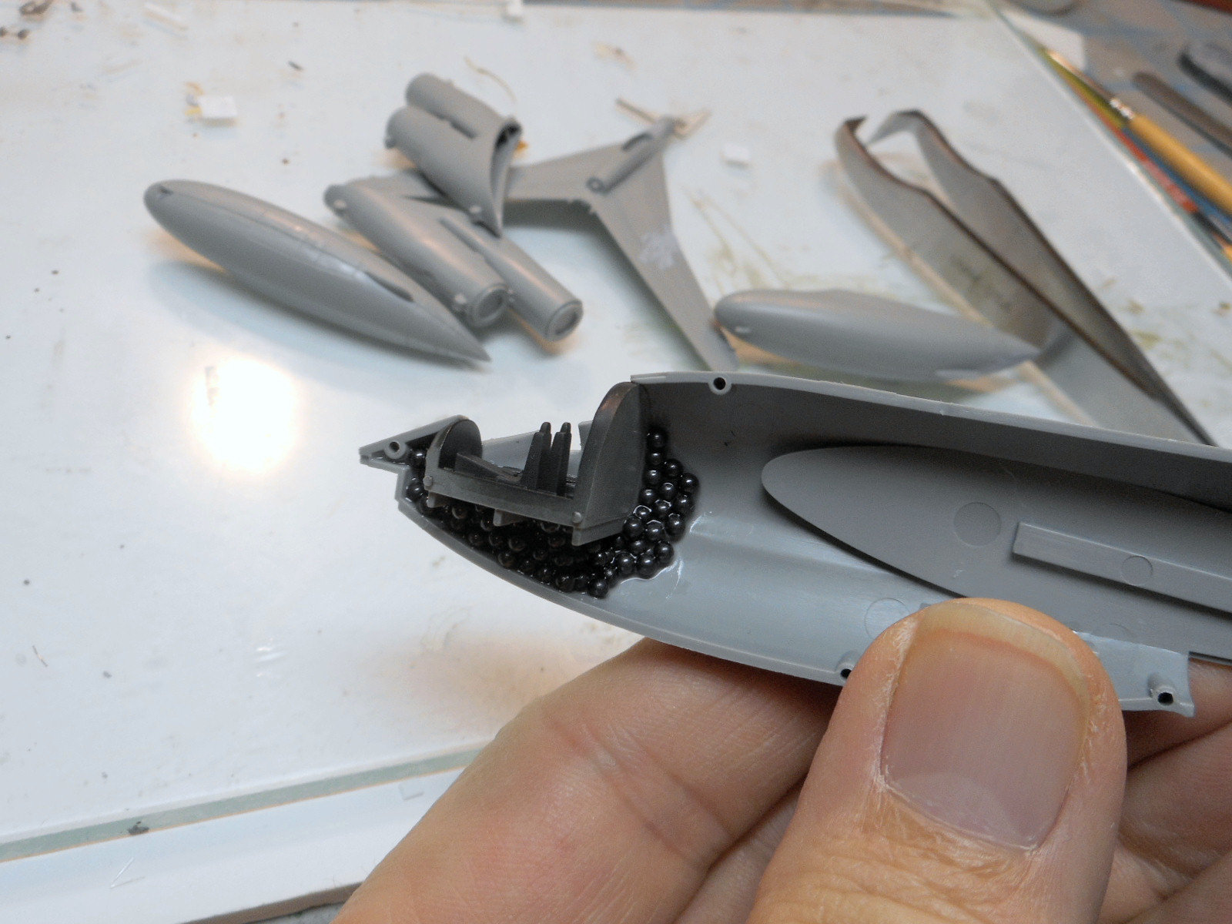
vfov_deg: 41.8
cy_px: 462
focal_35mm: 34
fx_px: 1210
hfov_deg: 54.0
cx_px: 616
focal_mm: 6
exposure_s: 1/30
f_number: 4.2
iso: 110
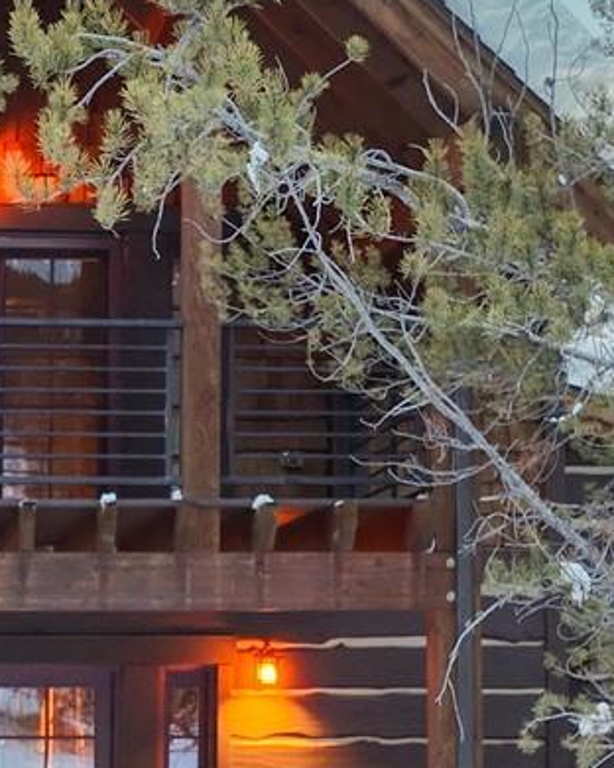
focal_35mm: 96
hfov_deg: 15.9
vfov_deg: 19.8
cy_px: 561
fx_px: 2181
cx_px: 116
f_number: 2.8
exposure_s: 1/10
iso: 680
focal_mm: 12.29
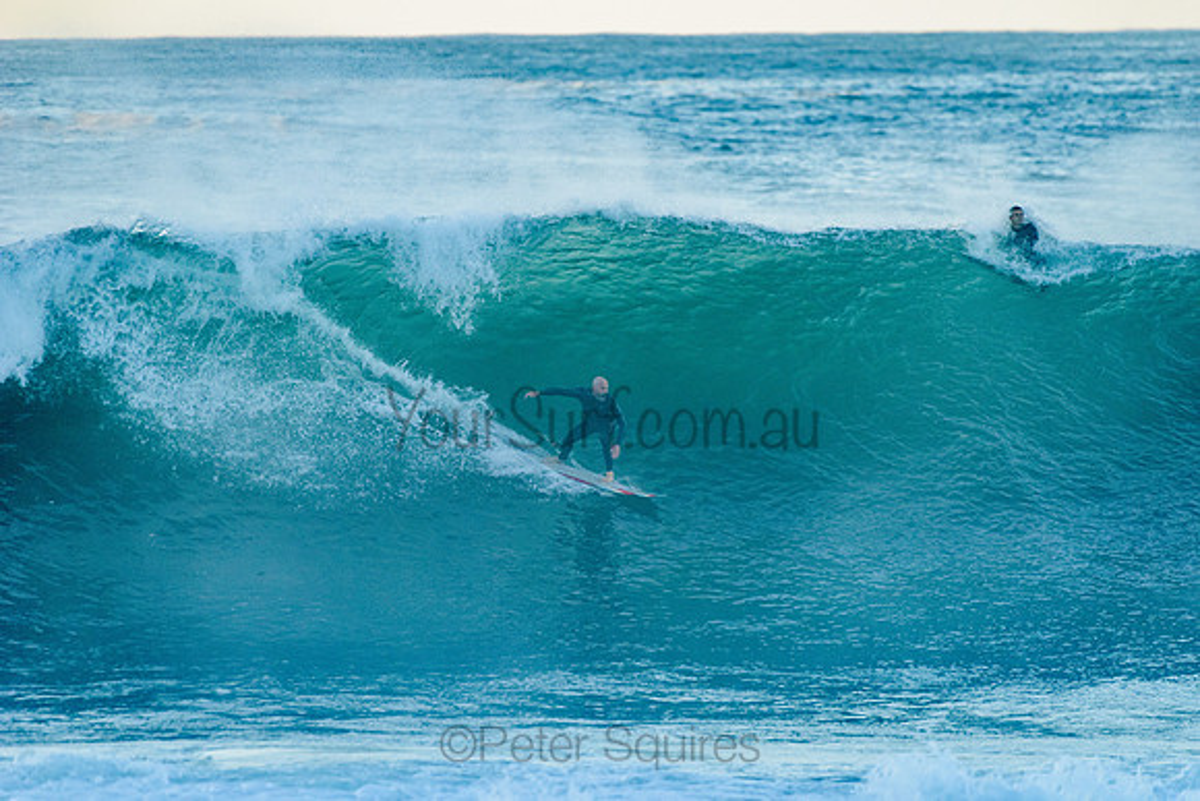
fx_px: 16670
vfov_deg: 2.8
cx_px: 600
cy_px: 400
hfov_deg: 4.1
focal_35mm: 500
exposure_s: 1/1600
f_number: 5.6
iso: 800
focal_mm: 500
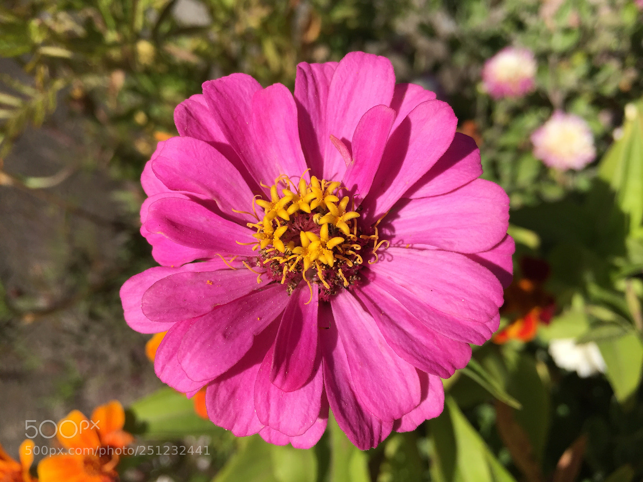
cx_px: 322
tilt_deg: -46.5
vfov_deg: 48.2
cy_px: 241
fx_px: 539
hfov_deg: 61.7
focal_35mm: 29
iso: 32
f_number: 2.2
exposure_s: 1/1799
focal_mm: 4.15
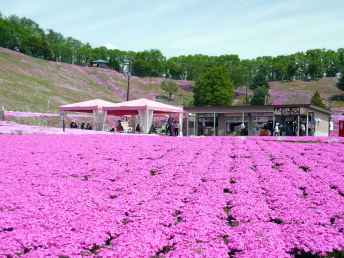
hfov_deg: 40.4
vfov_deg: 30.9
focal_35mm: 47
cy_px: 129
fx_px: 467
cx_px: 172
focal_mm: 7.8
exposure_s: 1/1000
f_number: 3.1
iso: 100
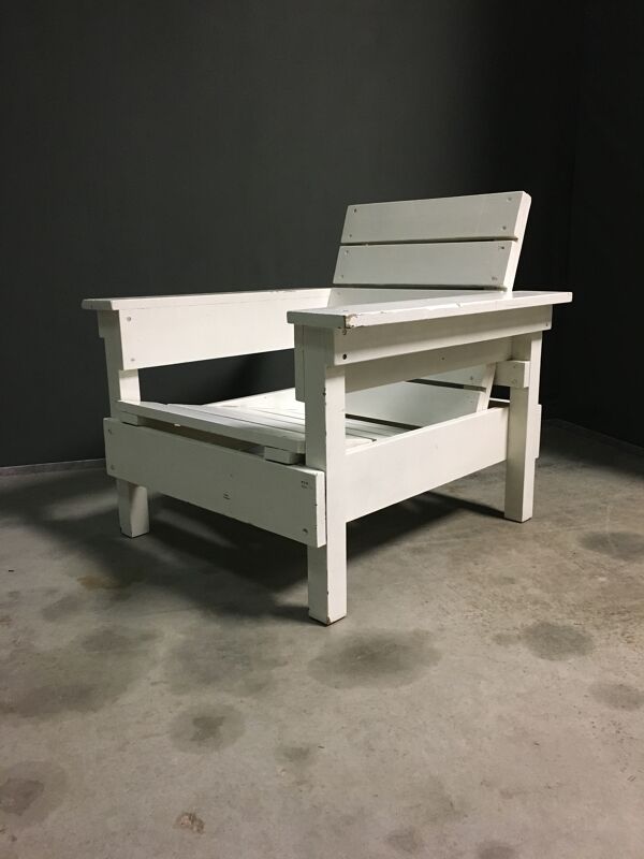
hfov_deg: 48.2
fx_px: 719
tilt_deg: -14.6
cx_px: 322
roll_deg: +0.5
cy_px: 430
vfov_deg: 61.7
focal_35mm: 29
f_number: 2.2
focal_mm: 4.15
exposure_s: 1/17
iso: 200
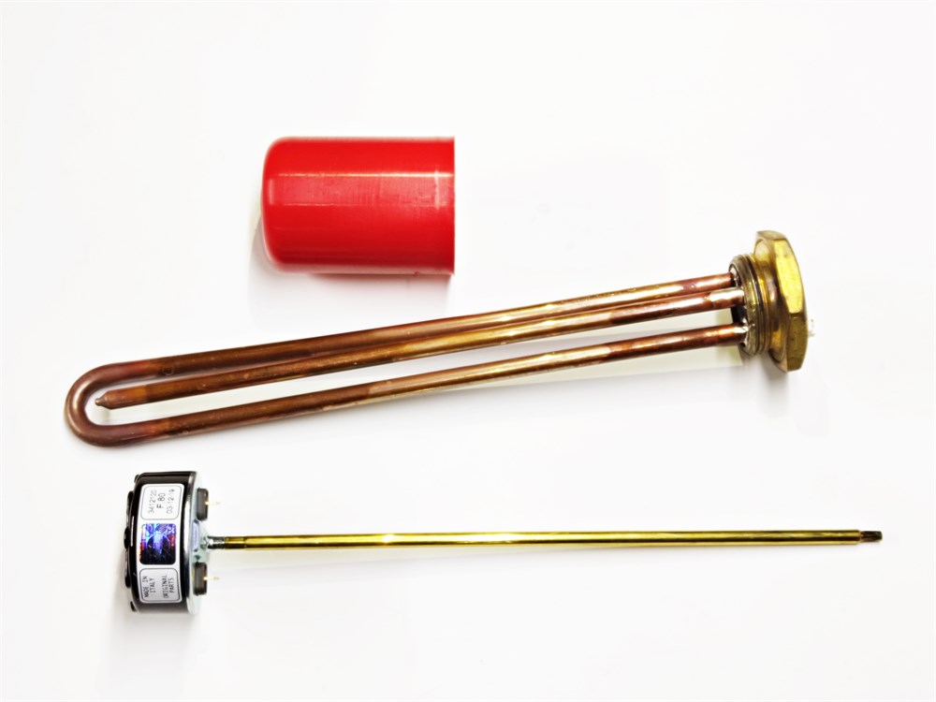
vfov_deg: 53.1
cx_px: 468
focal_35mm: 26
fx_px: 703
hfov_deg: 67.3
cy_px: 351
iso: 205
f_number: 1.79
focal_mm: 4.74
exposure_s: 1/33
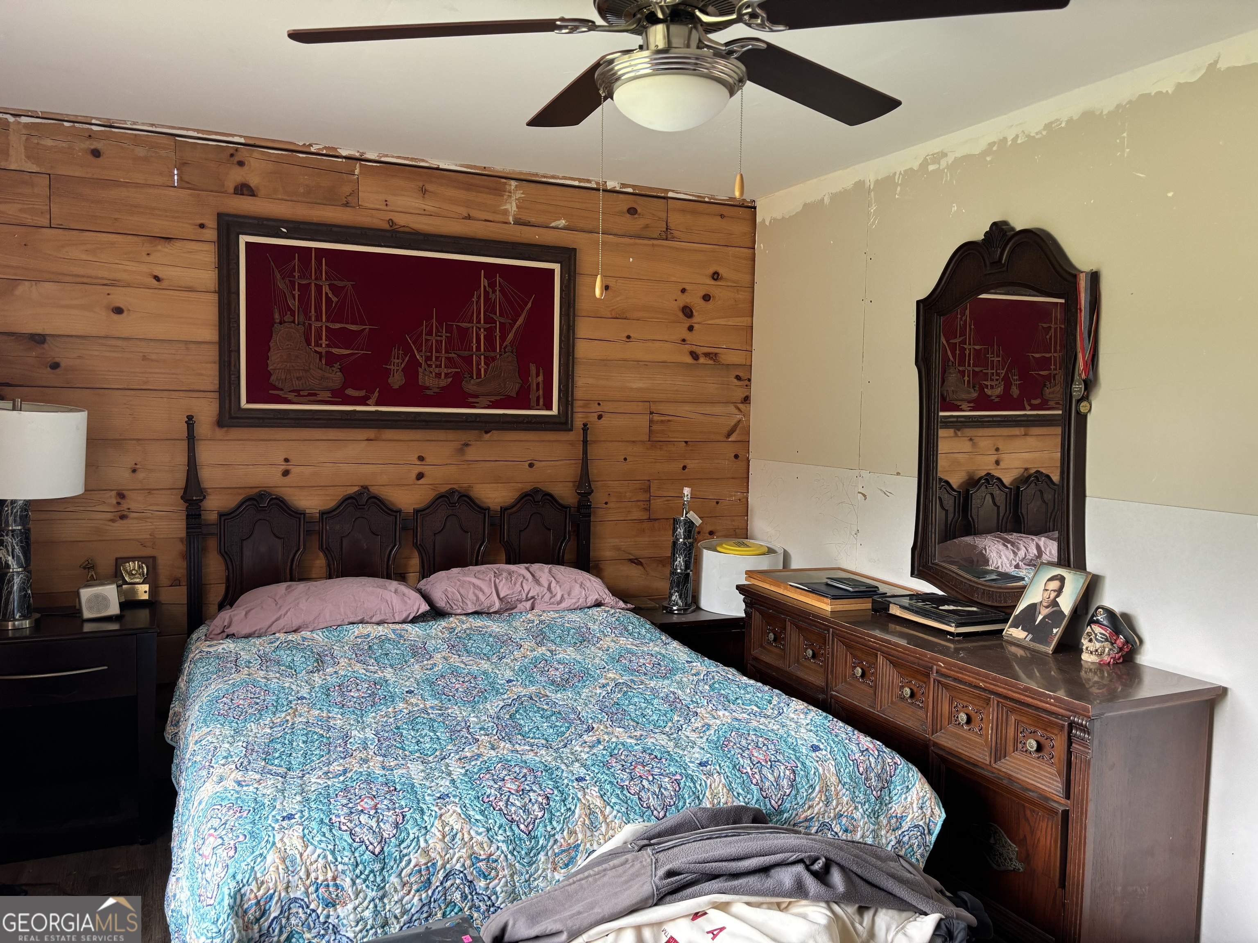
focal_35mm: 26
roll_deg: -1.1
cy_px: 472
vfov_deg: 53.1
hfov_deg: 67.3
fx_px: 945
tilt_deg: -4.0
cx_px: 629
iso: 125
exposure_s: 1/72
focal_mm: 5.96
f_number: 1.6
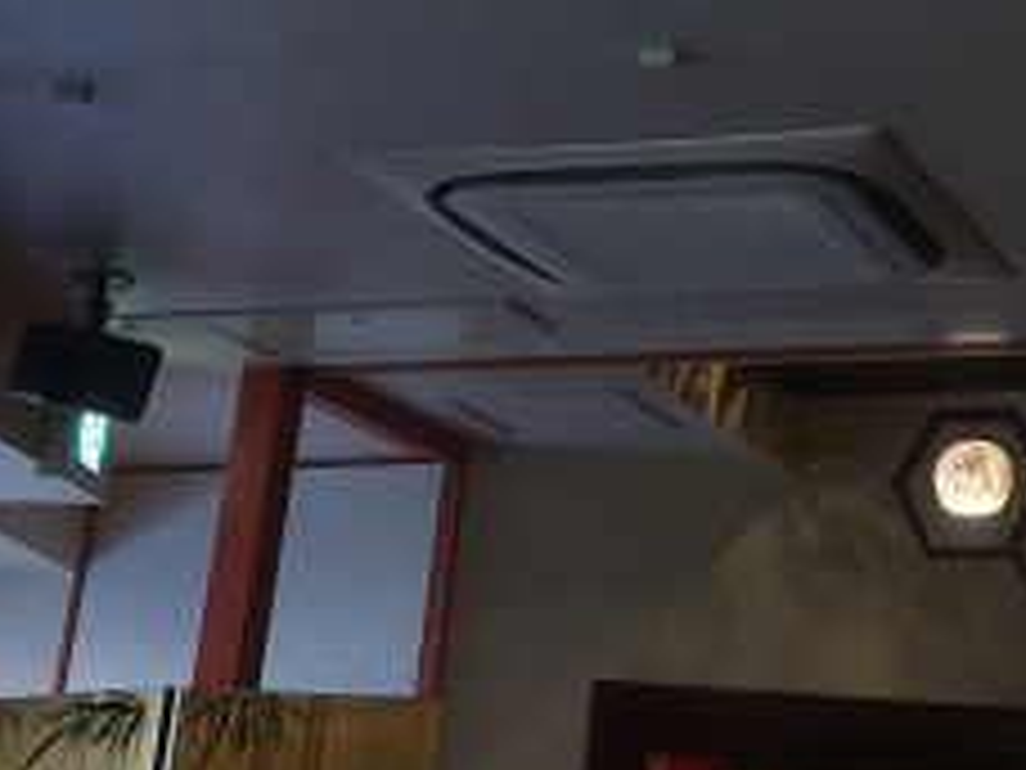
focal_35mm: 89
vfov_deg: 16.0
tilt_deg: +24.7
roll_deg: -0.2
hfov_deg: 20.7
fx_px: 2638
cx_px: 1206
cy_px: -155
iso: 40
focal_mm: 4.15
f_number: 2.2
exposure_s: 1/30
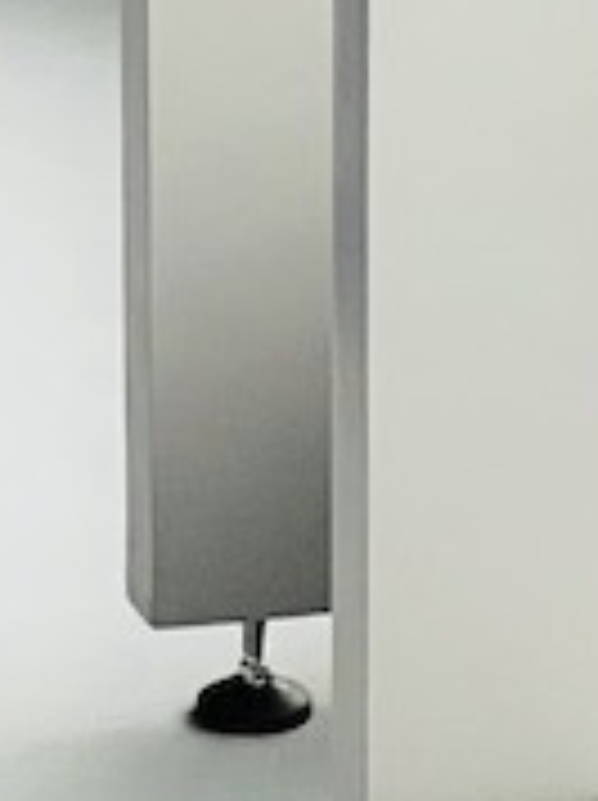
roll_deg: +2.0
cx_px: -351
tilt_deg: -9.9
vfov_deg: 4.3
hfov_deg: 3.3
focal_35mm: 443
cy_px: -1449
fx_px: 10228
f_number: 2.8
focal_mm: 9
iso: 640
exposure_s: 1/60
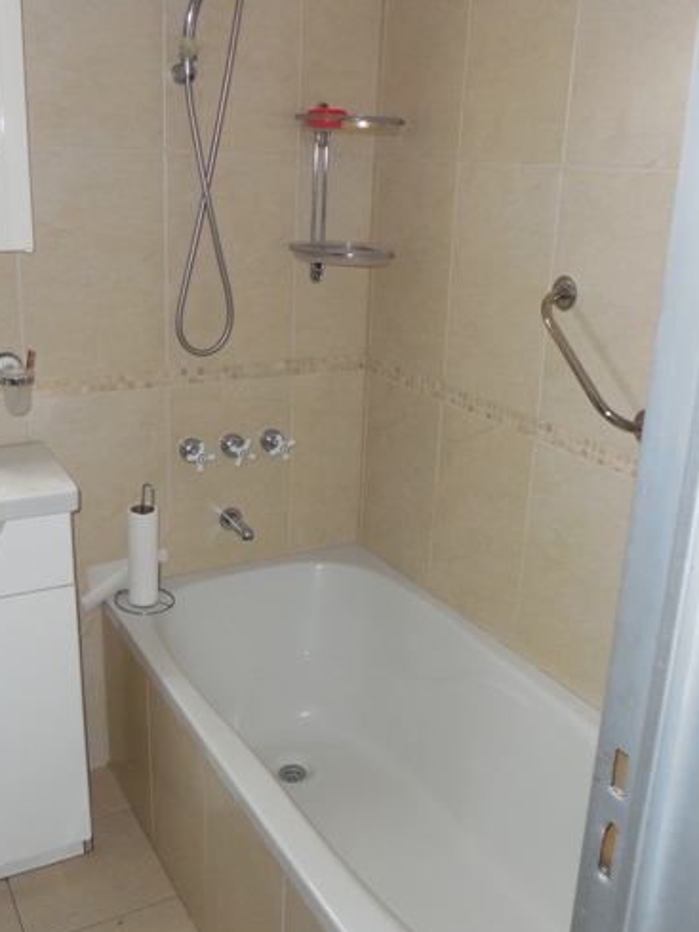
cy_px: 467
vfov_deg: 53.9
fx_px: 915
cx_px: 326
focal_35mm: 34
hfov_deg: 41.8
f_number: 3.5
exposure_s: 1/25
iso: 200
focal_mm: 4.6
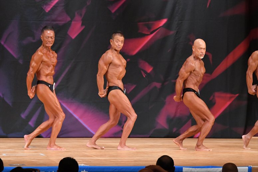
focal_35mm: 255
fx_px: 1827
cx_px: 129
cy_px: 86
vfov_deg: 5.4
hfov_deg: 8.1
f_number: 5.6
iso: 6400
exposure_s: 1/400
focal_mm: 170
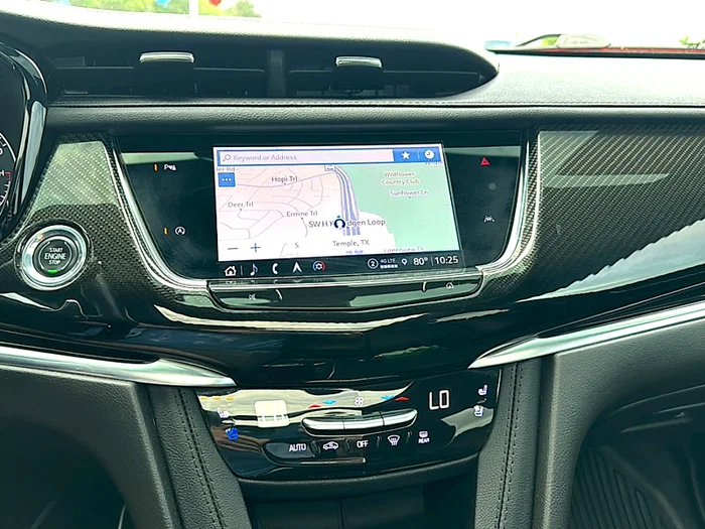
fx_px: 509
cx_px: 352
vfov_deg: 54.9
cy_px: 264
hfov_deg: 69.4
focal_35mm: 25
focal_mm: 6.86
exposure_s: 1/116
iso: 64
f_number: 1.78
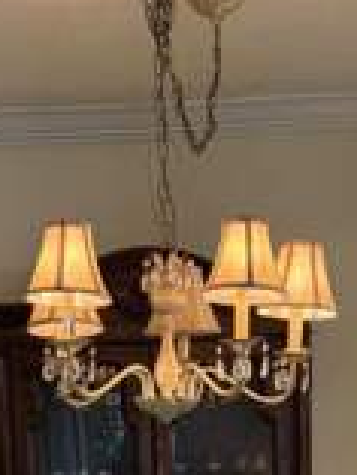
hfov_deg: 15.1
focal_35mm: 98
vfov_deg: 17.4
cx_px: 172
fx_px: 1346
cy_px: 775
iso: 320
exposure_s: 1/60
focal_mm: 6.76
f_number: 1.78
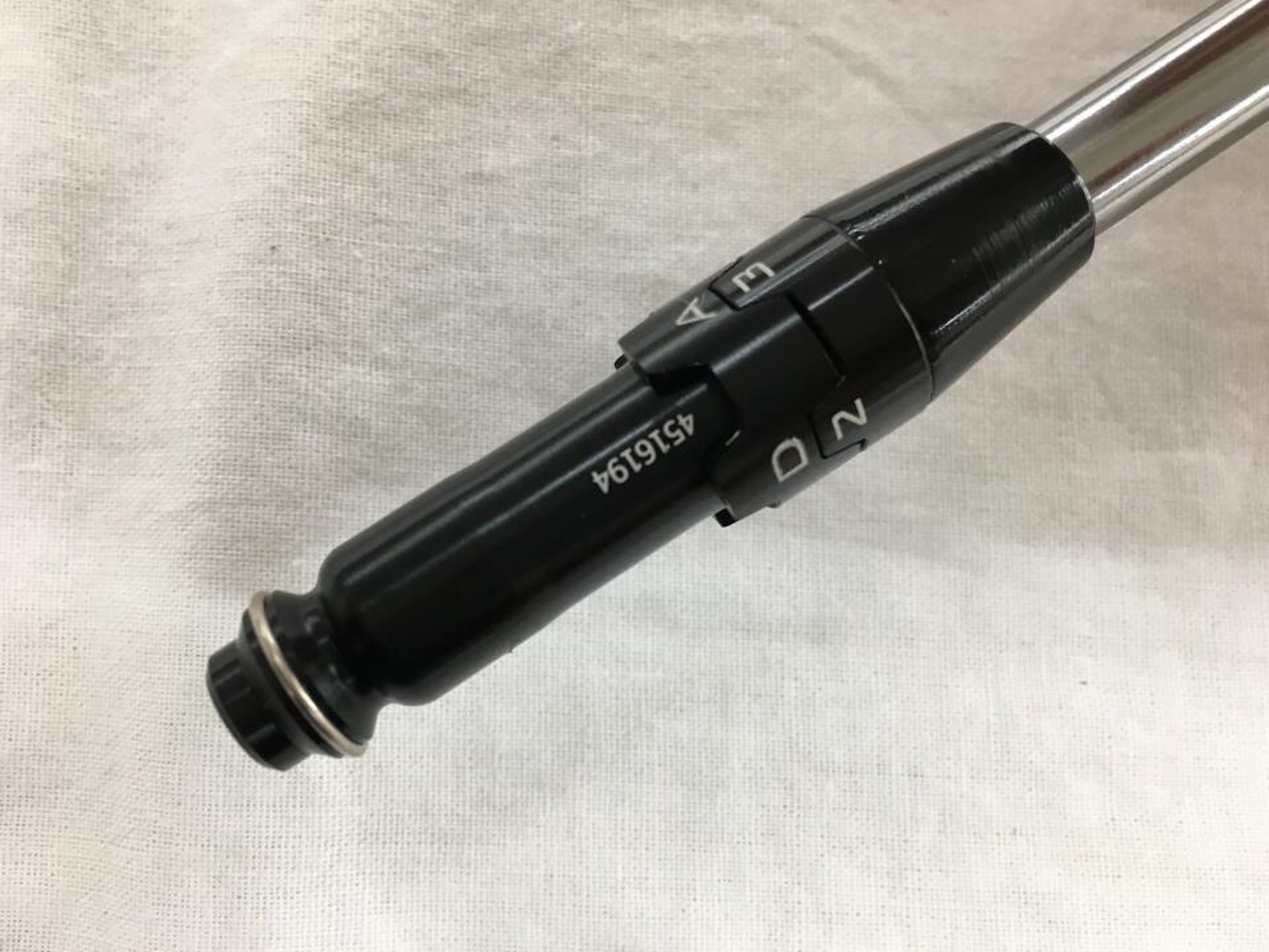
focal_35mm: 29
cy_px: 476
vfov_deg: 48.2
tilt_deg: -81.9
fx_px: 1063
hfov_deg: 61.7
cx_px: 634
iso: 64
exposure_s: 1/30
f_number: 2.2
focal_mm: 4.15
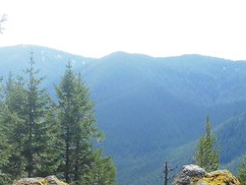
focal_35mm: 90
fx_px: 640
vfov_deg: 16.2
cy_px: 179
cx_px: 171
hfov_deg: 21.6
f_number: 3.2
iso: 80
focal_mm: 4.5
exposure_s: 1/500
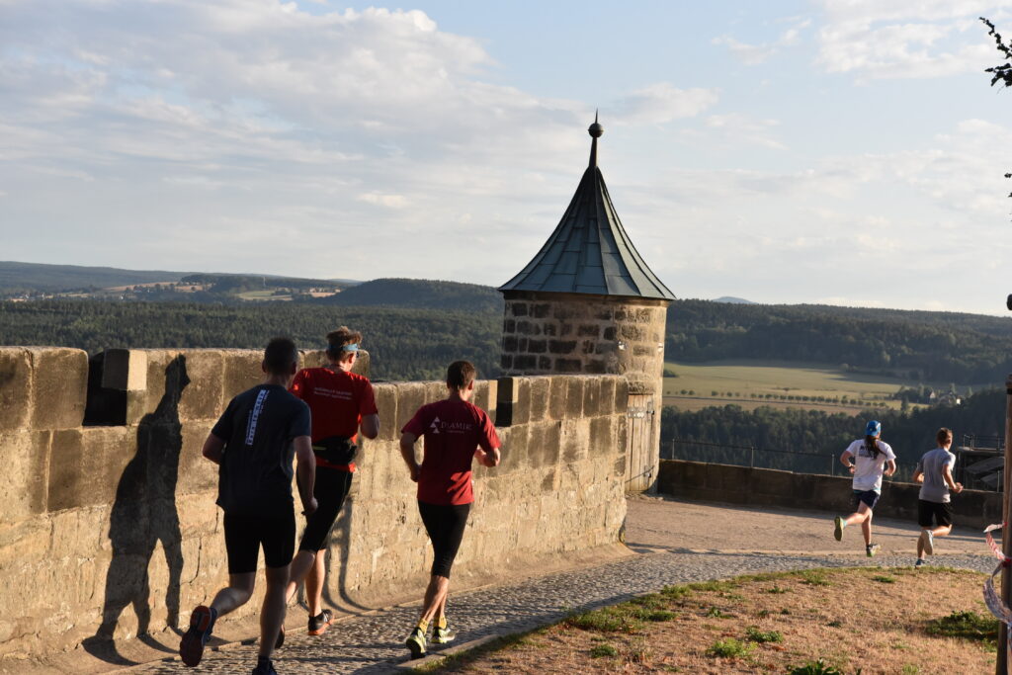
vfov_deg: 19.5
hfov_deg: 28.8
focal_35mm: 70
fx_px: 1968
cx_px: 506
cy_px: 338
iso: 2500
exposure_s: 1/2500
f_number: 10
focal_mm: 70
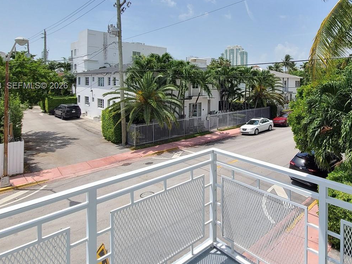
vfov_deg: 61.8
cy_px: 86
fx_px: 214
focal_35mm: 21
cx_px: 242
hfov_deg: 75.8
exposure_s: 1/1672
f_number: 2.2
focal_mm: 2.2
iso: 50
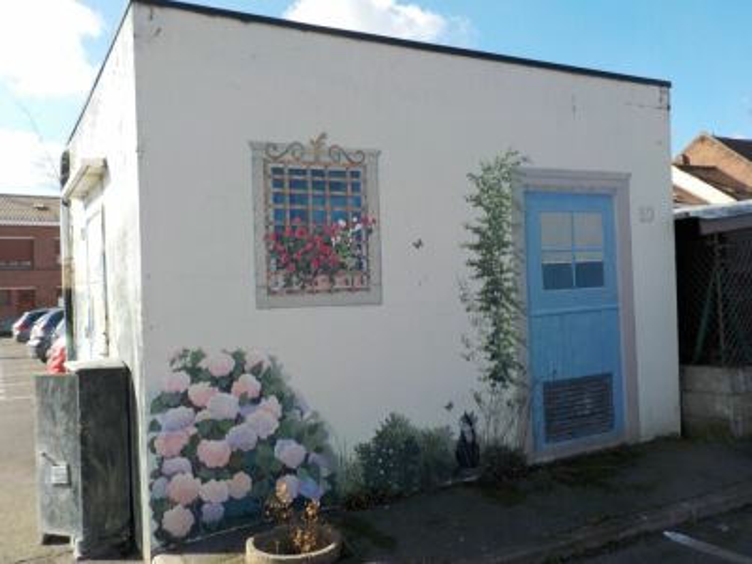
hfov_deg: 60.0
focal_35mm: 30
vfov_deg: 46.8
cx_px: 376
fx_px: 652
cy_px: 282
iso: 125
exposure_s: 1/800
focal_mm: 4.1
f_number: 3.3
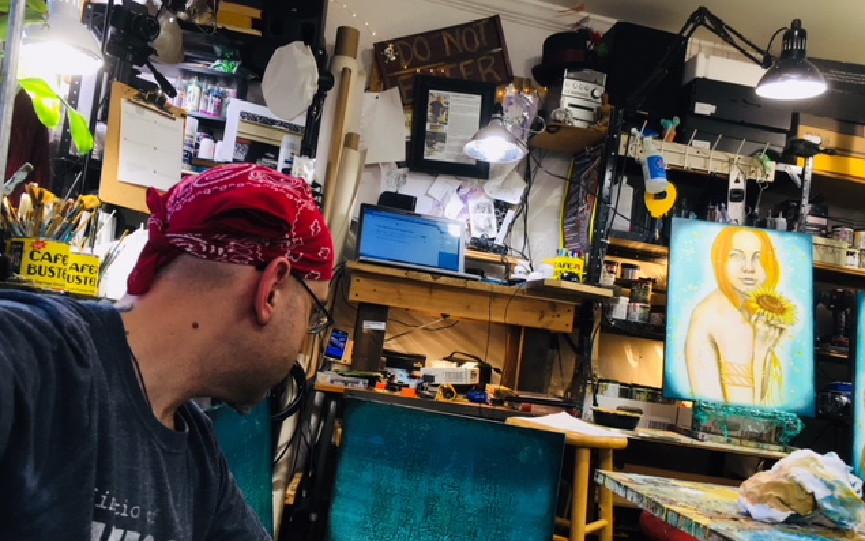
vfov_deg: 40.6
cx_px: 435
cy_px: 290
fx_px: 731
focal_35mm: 31
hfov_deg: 61.2
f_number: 2.2
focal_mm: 4.15
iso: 64
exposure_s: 1/30
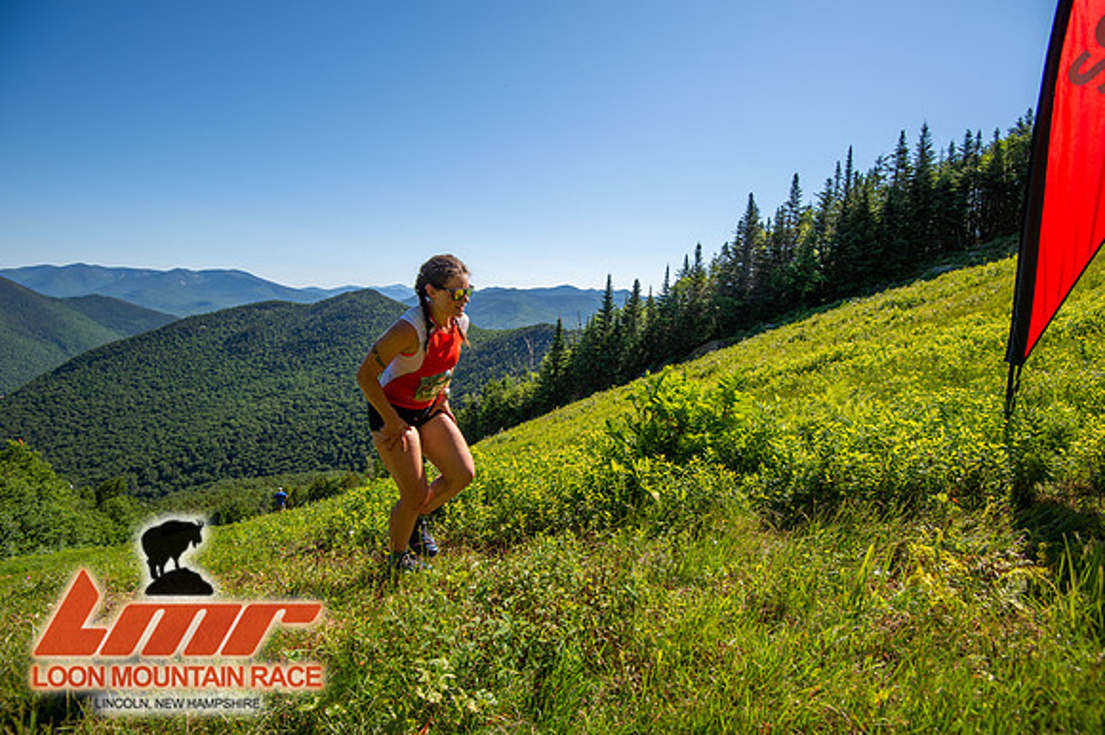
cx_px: 552
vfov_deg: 73.7
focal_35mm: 16
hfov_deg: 96.8
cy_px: 368
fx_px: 491
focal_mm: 16
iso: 100
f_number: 5
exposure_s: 1/640
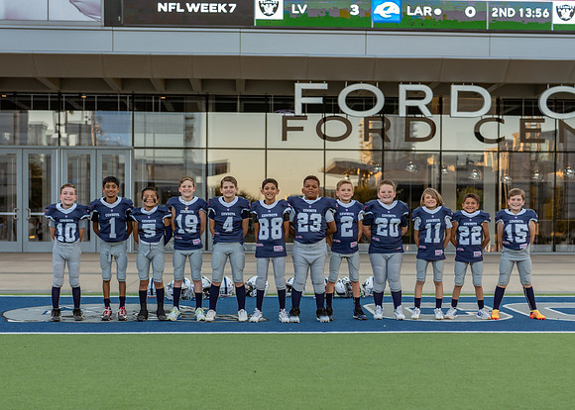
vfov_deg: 21.4
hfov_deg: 29.7
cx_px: 296
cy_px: 252
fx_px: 1083
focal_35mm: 66
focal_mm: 50
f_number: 2.5
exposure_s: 1/320
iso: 250
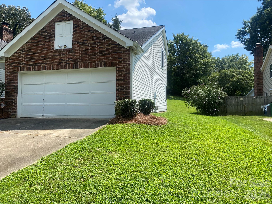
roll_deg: +0.7
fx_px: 204
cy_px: 102
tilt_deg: +1.3
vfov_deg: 53.1
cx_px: 136
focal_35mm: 26
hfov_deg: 67.3
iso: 32
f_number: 1.8
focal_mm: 4.25
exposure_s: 1/2268
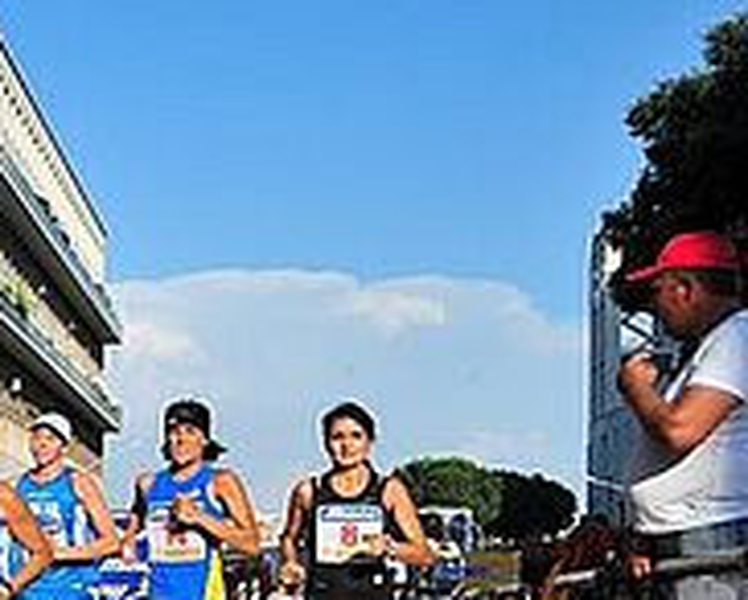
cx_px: -386
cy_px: 586
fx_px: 1640
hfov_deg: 21.4
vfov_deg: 20.2
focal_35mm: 74
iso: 400
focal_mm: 24
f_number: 11
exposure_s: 1/500
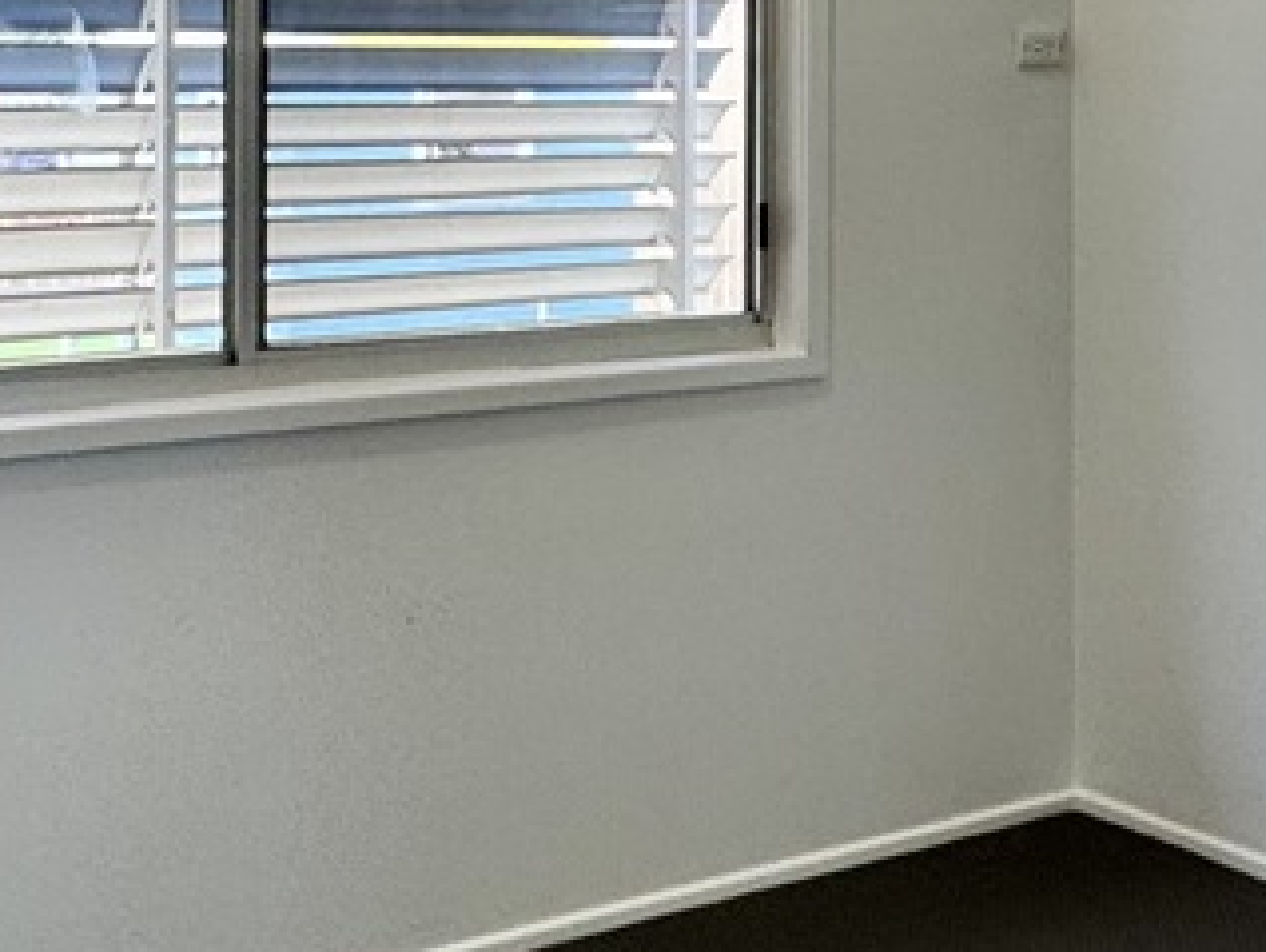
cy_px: 42
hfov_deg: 28.7
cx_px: 1027
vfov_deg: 21.6
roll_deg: +0.4
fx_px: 2416
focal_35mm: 66
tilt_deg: +0.5
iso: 64
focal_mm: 2.22
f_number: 2.2
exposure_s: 1/100
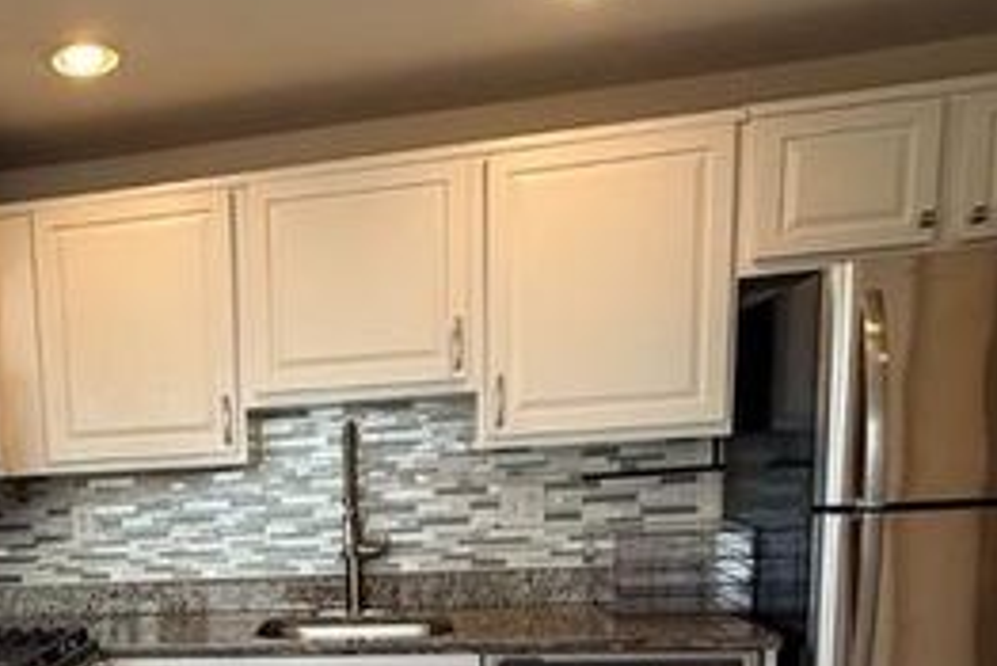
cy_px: 645
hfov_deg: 47.3
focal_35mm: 37
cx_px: 126
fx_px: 1025
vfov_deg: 33.3
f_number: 2.2
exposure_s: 1/120
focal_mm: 2.22
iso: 125
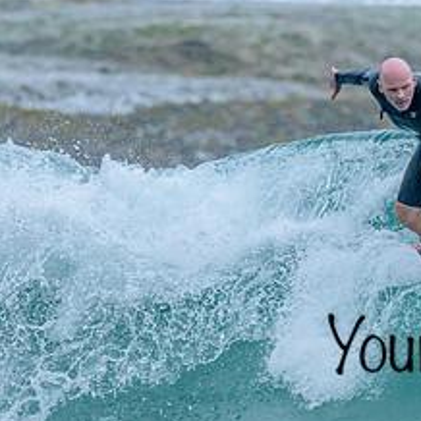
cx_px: 317
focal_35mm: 2491
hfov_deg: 0.7
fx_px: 34276
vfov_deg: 0.7
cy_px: 326
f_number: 6.3
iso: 500
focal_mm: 800
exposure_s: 1/2500
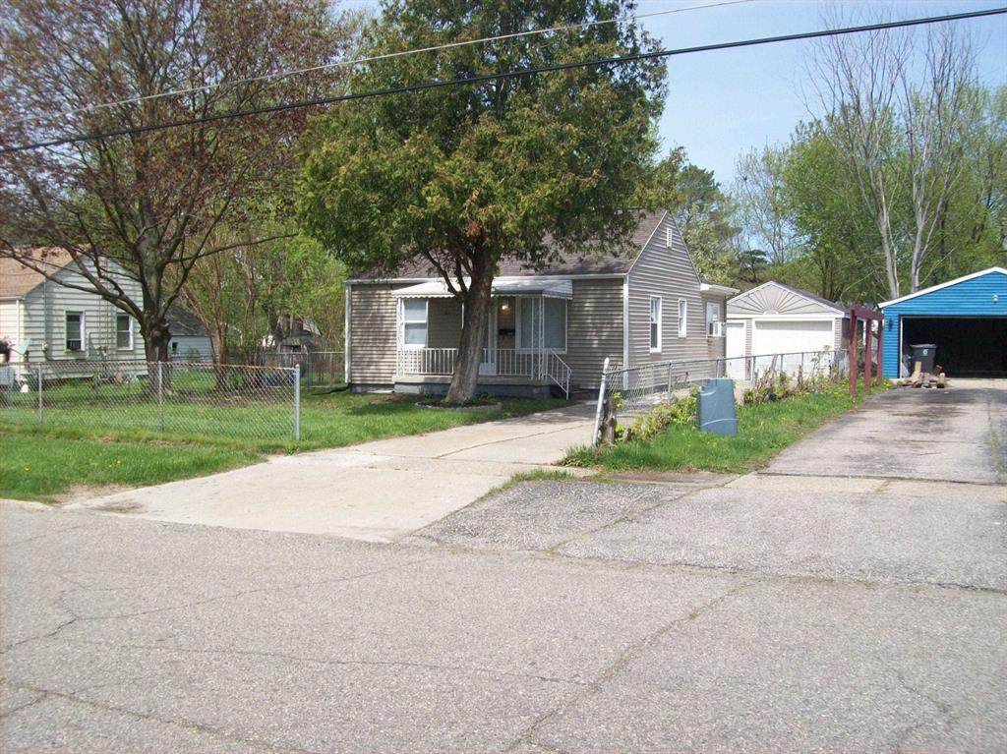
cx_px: 504
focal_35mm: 36
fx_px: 1047
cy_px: 377
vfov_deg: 39.6
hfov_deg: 51.4
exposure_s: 1/461
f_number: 4.8
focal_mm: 6
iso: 80
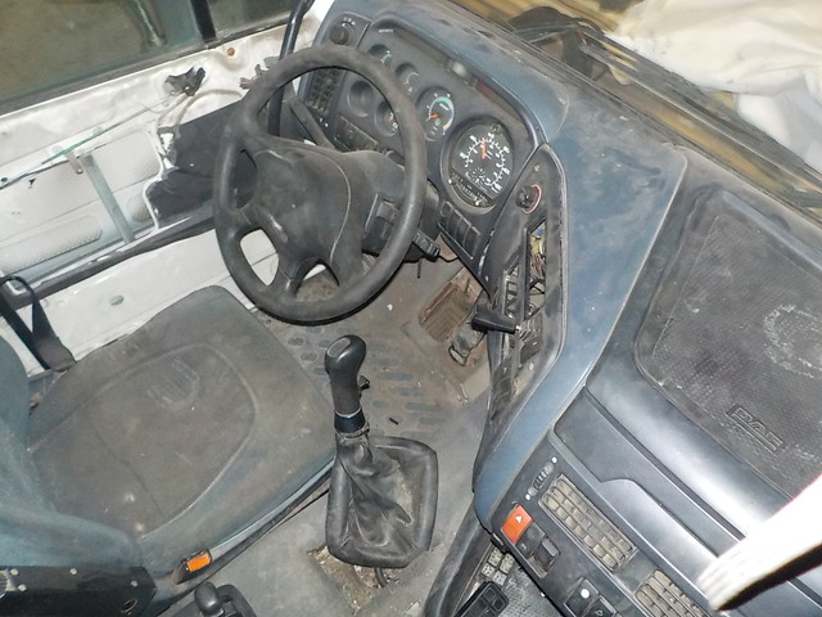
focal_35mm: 30
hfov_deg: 60.0
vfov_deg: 46.8
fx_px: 712
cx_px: 411
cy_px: 308
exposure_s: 1/4
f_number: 3.3
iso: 800
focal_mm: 4.1
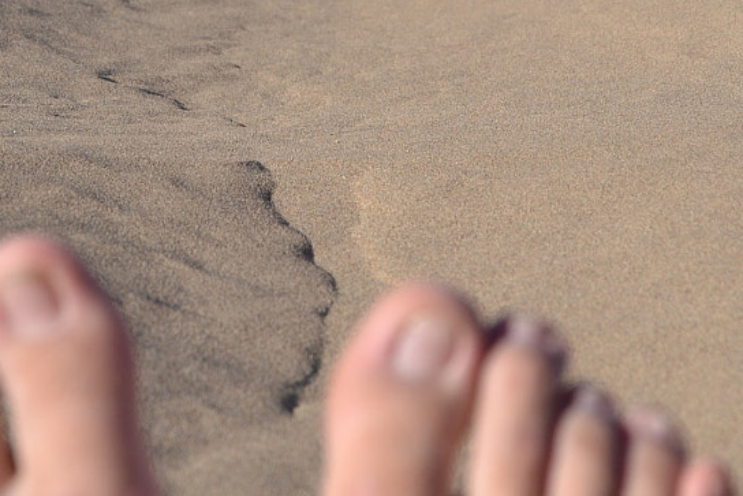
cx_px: 217
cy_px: 57
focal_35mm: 242
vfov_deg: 5.7
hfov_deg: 8.5
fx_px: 5005
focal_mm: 55
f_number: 9
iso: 100
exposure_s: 1/320
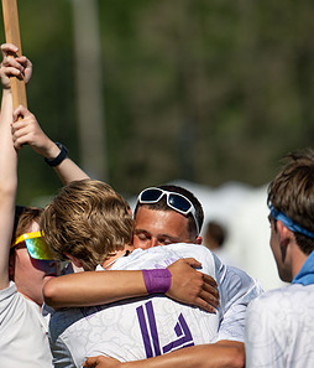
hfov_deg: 3.3
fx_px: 5460
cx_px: 62
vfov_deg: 3.9
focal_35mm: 489
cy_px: 129
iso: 64
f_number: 2.8
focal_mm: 200
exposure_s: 1/4000
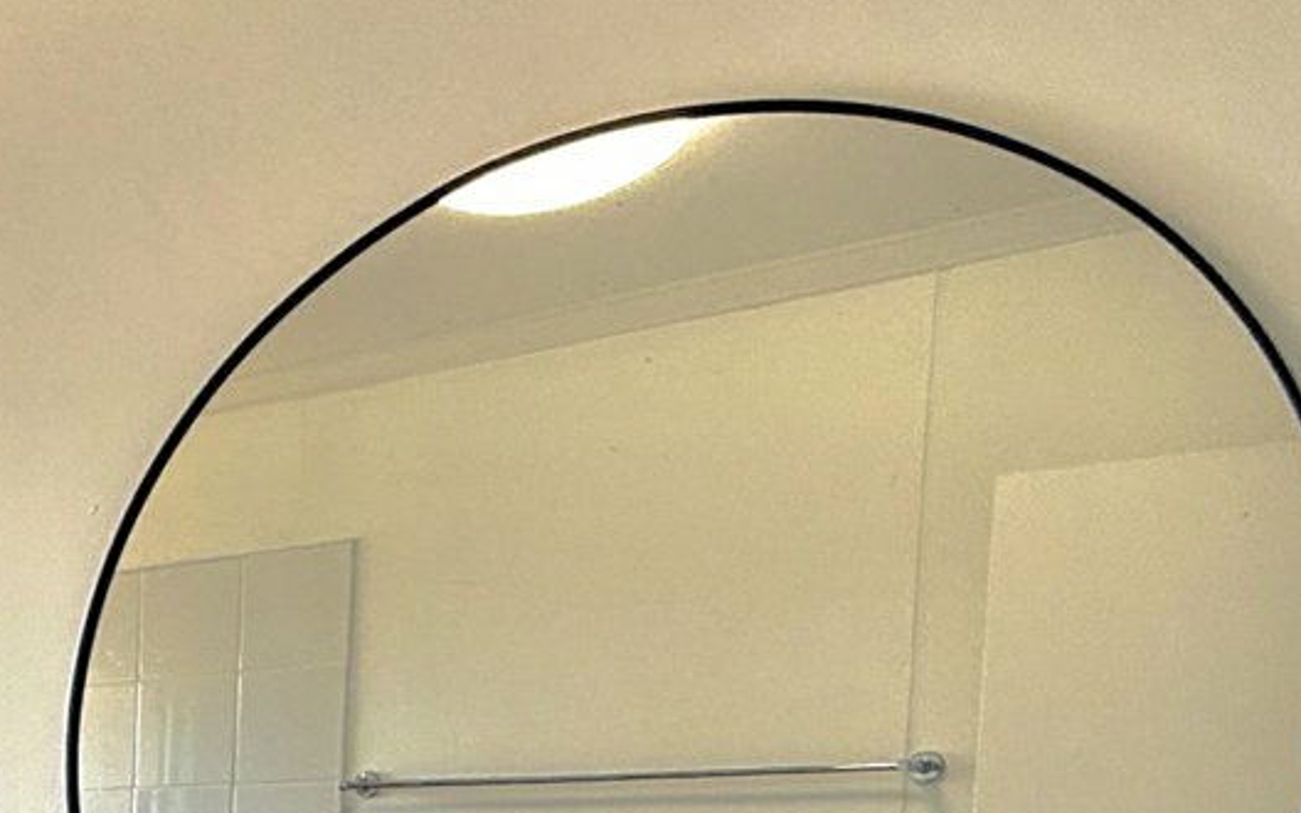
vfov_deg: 21.7
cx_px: -490
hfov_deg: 28.7
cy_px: 1047
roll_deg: -1.2
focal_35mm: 54
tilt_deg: -4.4
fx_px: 1915
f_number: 2.2
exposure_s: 1/126
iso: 64
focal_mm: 2.22
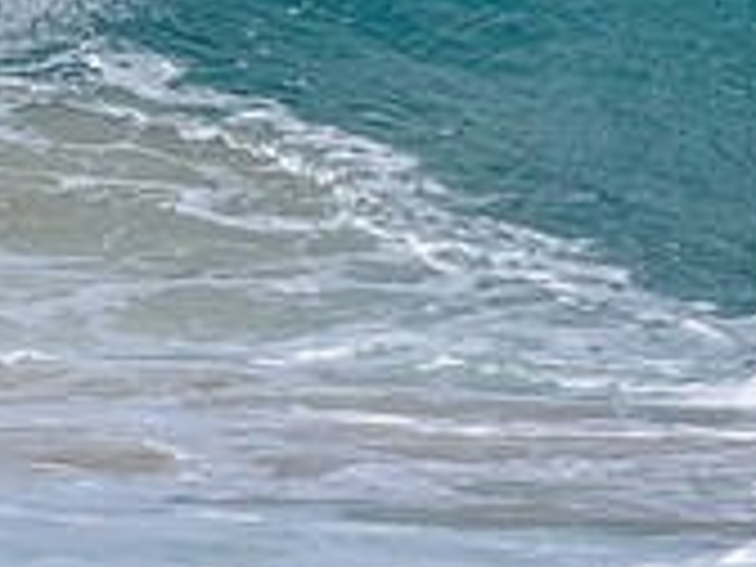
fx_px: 79496
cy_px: -394
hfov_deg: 0.5
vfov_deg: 0.4
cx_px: 984
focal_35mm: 3640
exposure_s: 1/2000
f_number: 6.3
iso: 280
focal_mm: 800
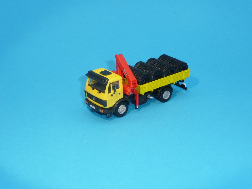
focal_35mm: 72
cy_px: 94
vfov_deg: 20.4
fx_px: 524
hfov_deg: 27.0
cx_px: 126
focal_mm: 11.8
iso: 100
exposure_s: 1/60
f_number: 4.6
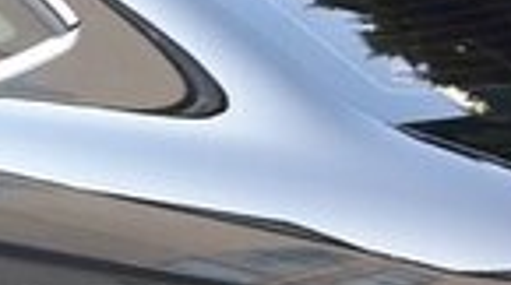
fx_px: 1813
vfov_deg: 8.9
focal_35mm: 134
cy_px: 340
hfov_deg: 15.1
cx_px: -194
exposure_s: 1/50
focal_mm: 3.71
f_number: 1.7
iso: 64
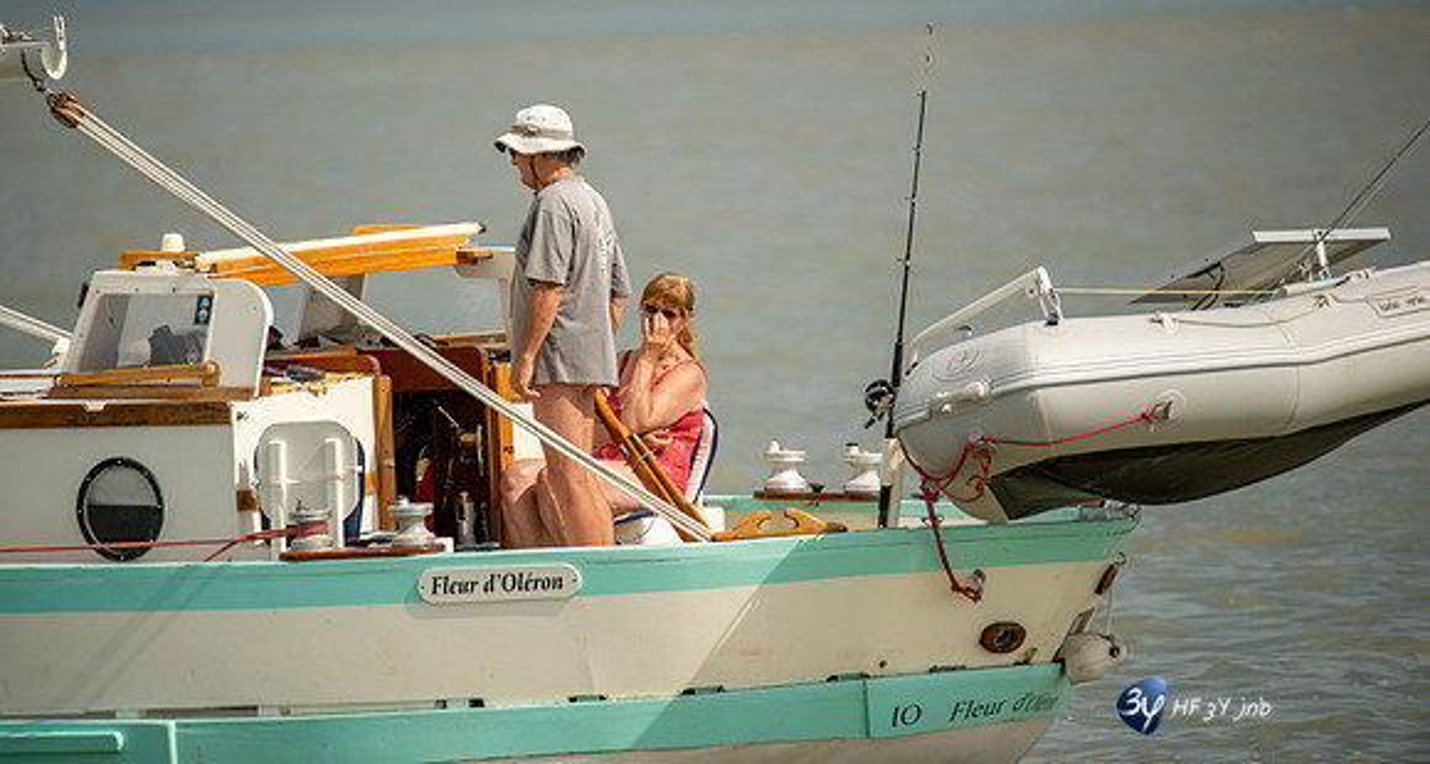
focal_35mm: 583
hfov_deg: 3.8
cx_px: 715
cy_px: 289
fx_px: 21831
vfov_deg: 2.0
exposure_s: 1/640
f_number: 6.3
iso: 110
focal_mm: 550
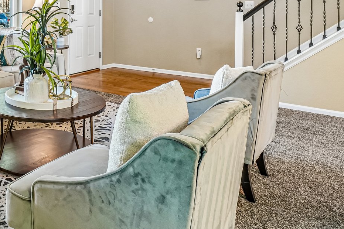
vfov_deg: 36.8
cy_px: 13
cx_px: 19
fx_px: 315
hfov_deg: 49.3
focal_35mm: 33
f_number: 8
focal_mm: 10
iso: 400
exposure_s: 1/13
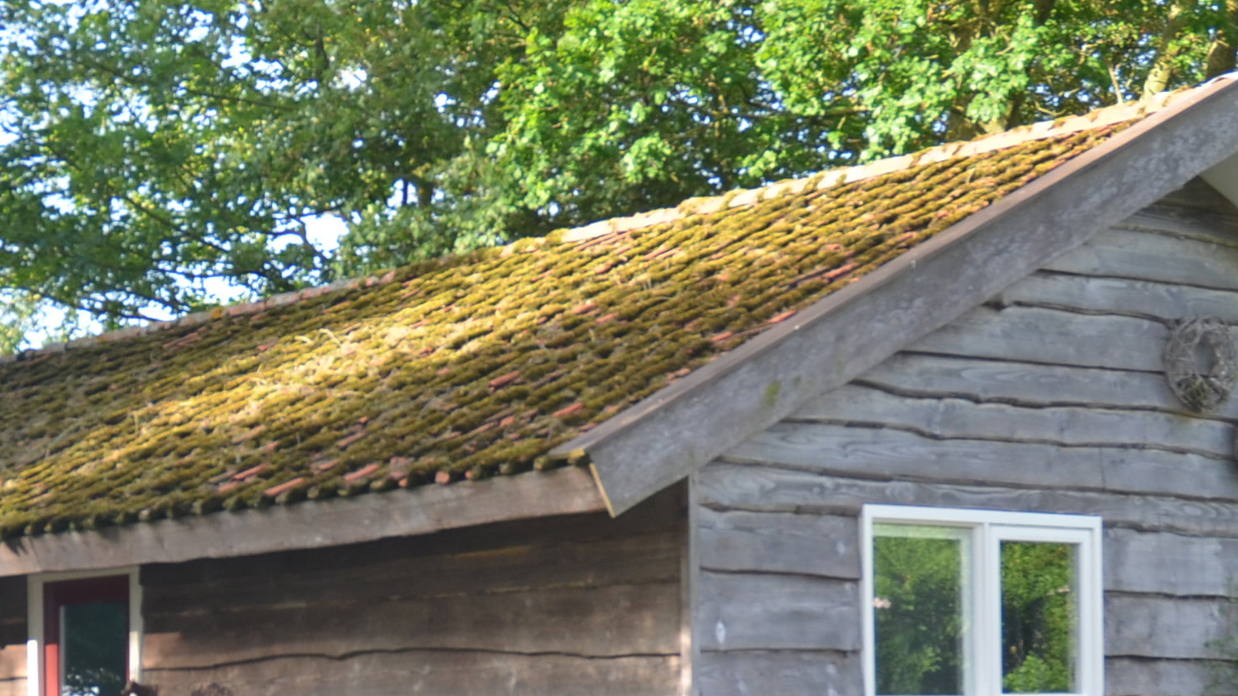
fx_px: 2823
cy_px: 720
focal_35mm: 86
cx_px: 262
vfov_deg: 13.8
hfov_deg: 24.4
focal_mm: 22
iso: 200
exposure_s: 1/250
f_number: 4
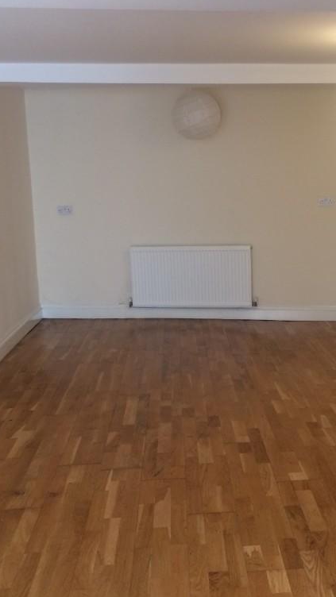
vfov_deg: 47.4
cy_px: 300
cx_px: 234
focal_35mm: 43
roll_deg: +1.1
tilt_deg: -10.6
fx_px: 681
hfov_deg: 27.5
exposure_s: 1/33
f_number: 2.2
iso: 80
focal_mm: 4.15
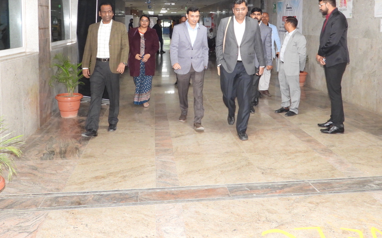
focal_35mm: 36
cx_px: 206
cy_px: 50
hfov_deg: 54.0
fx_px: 375
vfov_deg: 34.3
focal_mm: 4.3
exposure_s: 1/30
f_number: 2.8
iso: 320
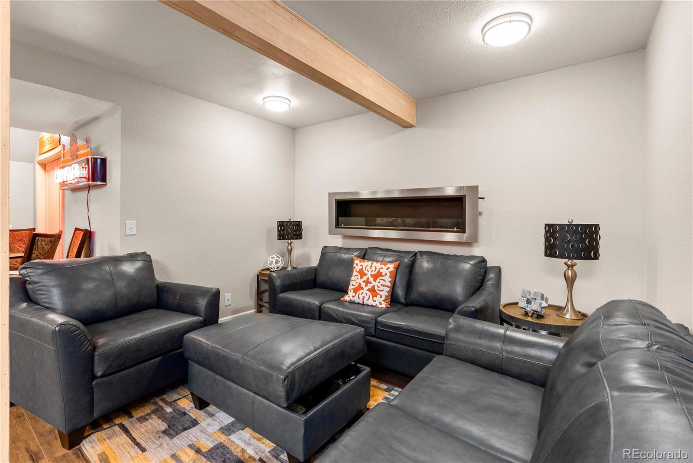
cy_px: 232
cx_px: 346
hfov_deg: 96.7
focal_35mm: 16
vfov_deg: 73.8
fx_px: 308
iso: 640
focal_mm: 16
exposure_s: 1/5
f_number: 9
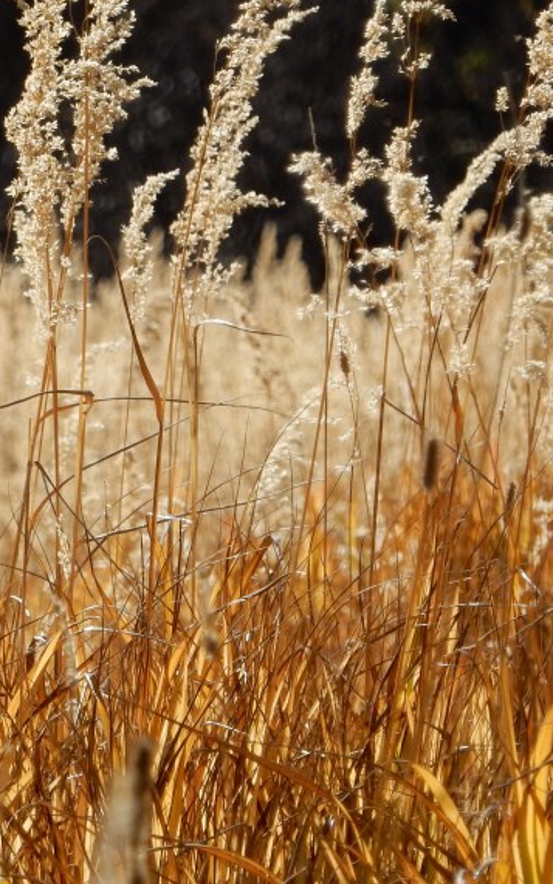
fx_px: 17406
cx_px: -181
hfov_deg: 1.8
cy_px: 486
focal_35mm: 722
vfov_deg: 2.9
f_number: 6.3
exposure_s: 1/500
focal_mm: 67.8
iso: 125
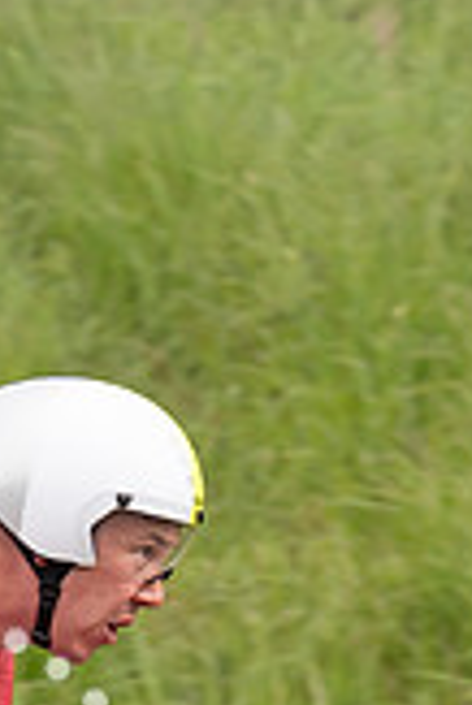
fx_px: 25746
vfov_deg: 1.6
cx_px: 271
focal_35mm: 1312
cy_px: 443
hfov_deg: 1.1
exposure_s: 1/800
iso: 200
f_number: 4
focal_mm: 151
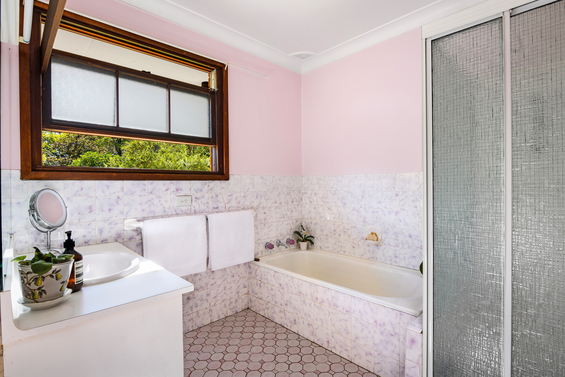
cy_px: 188
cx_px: 282
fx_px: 283
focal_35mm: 18
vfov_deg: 67.4
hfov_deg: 90.0
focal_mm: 18
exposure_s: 1/250
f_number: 10
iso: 160
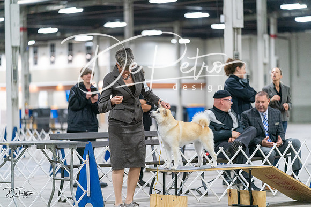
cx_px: 156
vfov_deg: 9.0
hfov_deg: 13.5
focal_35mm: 152
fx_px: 1313
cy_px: 104
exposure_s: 1/200
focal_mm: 152
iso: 4000
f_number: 2.8
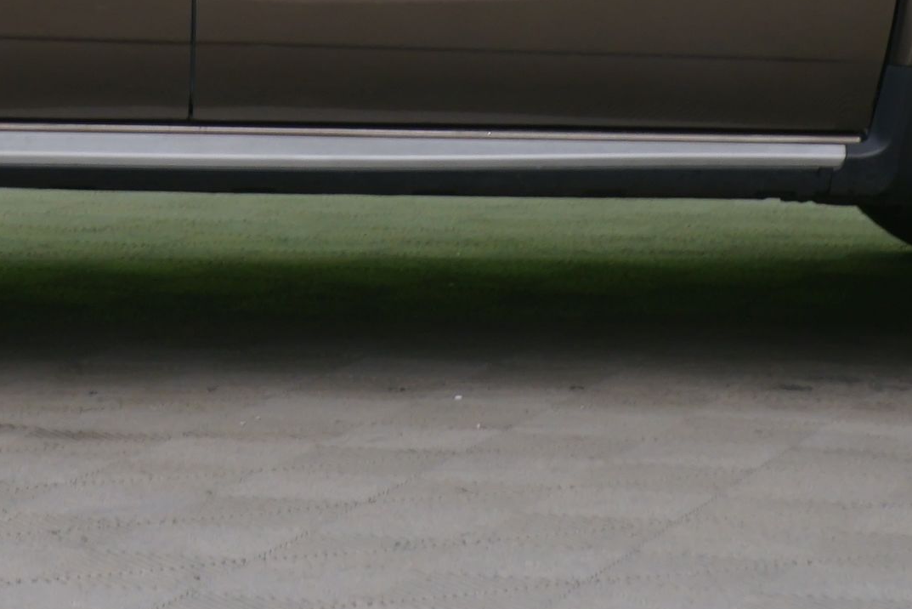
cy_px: -413
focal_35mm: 176
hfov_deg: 11.7
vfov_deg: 7.6
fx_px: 4460
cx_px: 268
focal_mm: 48
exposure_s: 1/6
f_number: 5
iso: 400
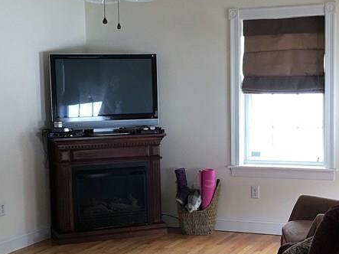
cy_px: 161
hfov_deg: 28.9
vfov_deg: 21.9
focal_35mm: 67
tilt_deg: -4.5
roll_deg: +0.8
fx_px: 656
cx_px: 206
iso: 32
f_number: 2.2
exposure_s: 1/15
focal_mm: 4.15
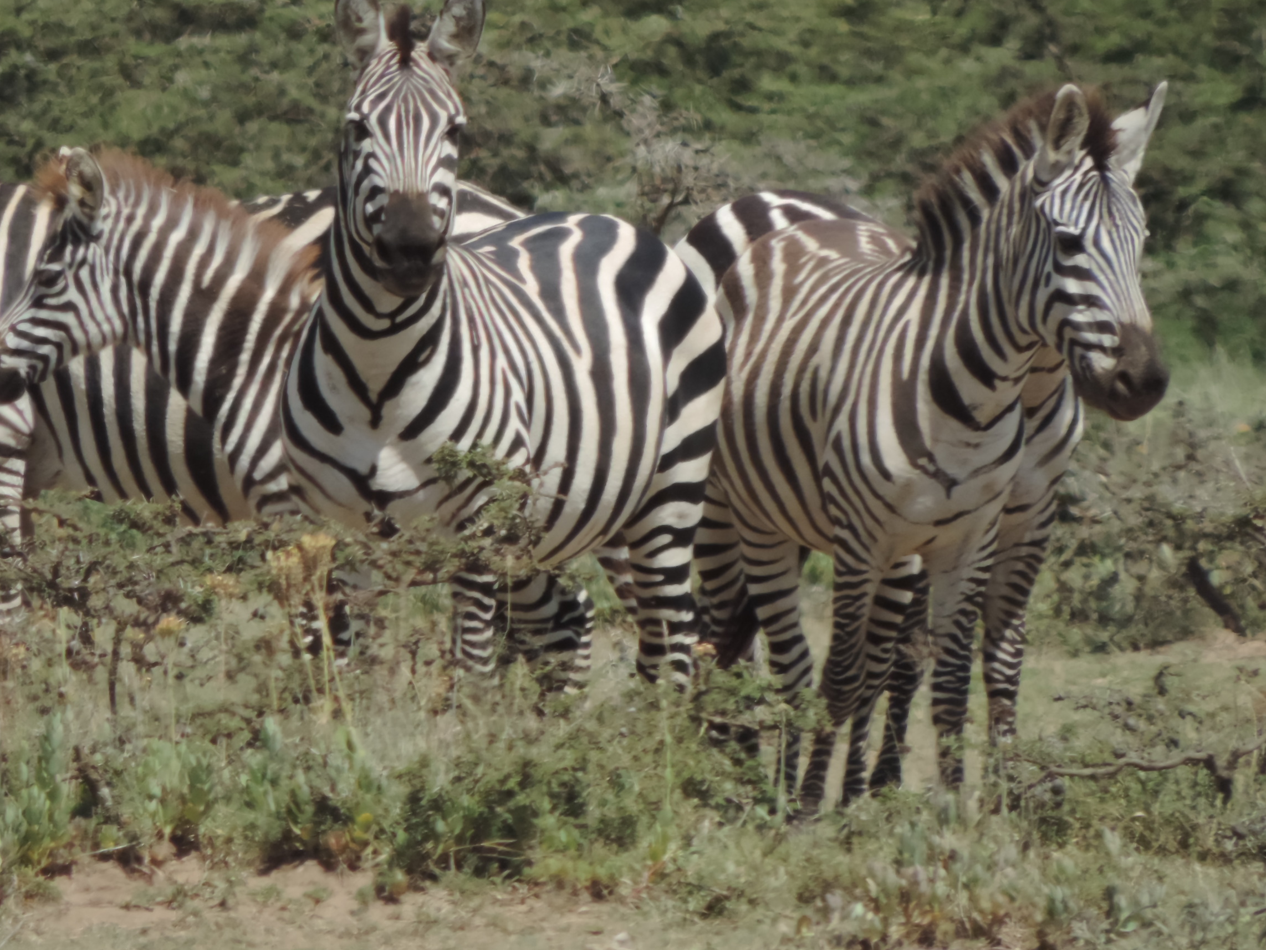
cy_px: 436
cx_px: 518
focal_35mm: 1429
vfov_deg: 1.0
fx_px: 52262
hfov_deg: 1.4
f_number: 5.9
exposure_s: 1/500
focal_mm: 180
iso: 110
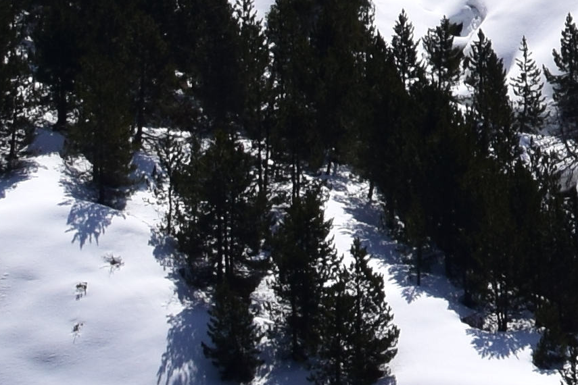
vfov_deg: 4.0
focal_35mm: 337
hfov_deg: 5.8
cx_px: 1569
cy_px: -391
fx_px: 5410
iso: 100
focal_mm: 32
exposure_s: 1/640
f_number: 13
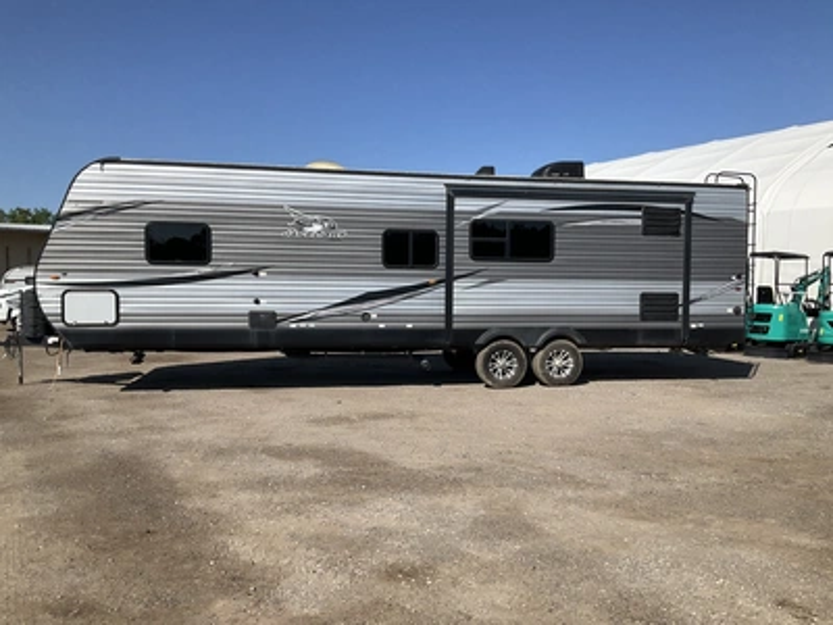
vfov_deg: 48.2
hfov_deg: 61.7
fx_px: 698
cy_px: 312
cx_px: 416
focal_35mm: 29
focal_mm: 3
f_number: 1.8
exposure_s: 1/2427
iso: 25
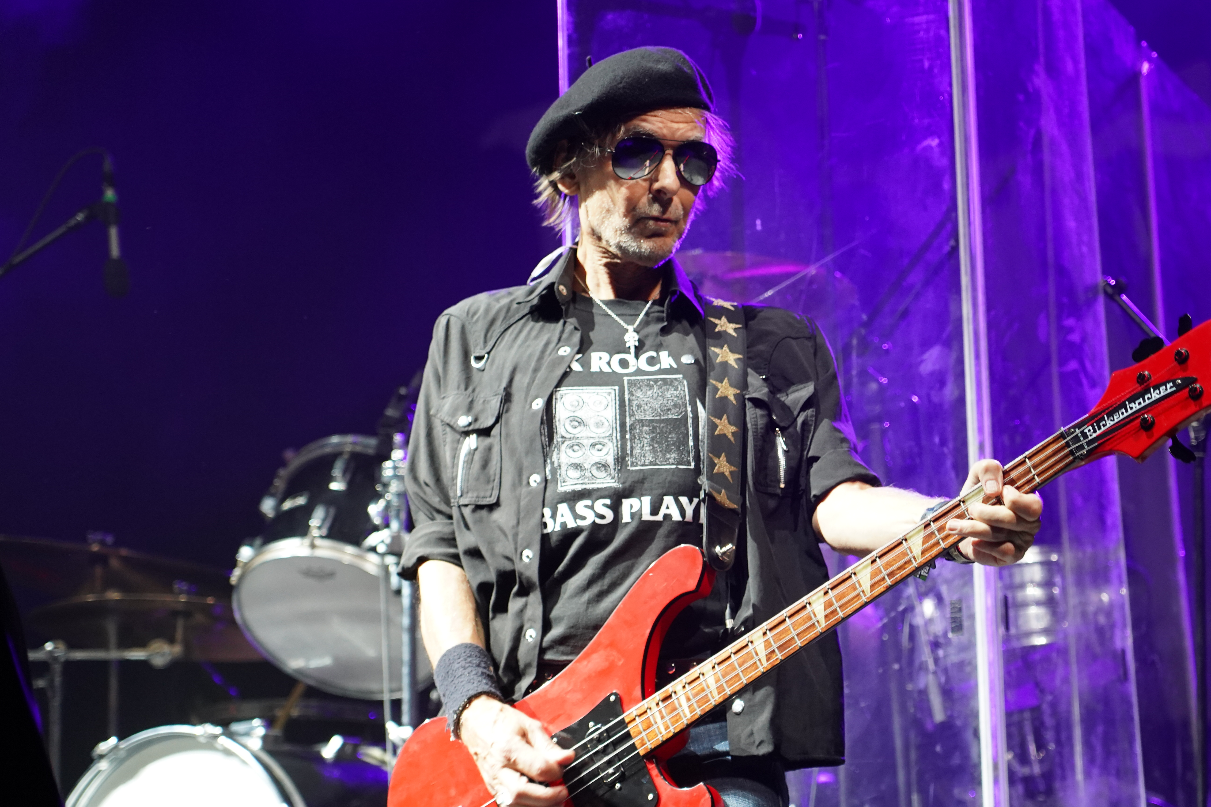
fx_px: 4104
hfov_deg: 16.8
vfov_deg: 11.2
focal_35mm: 122
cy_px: 455
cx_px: 661
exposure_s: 1/160
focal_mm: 105
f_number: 4
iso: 3200
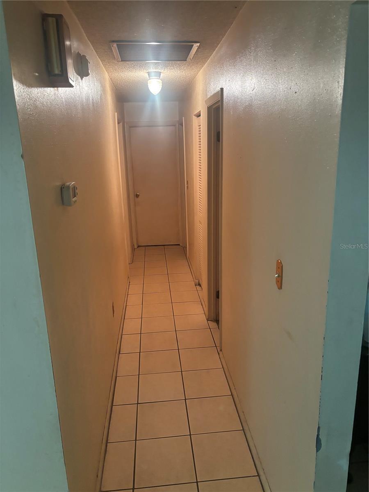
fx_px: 370
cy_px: 246
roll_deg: +1.2
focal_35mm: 26
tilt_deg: -14.5
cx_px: 184
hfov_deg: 53.1
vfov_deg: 67.3
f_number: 1.6
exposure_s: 1/60
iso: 500
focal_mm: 5.96
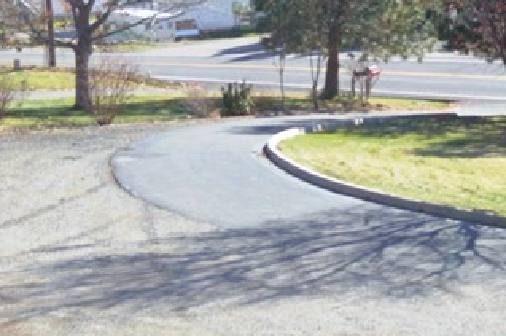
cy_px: 54
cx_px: 384
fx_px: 1726
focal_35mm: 123
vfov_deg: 11.1
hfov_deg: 16.6
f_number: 4
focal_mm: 24
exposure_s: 1/320
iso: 100
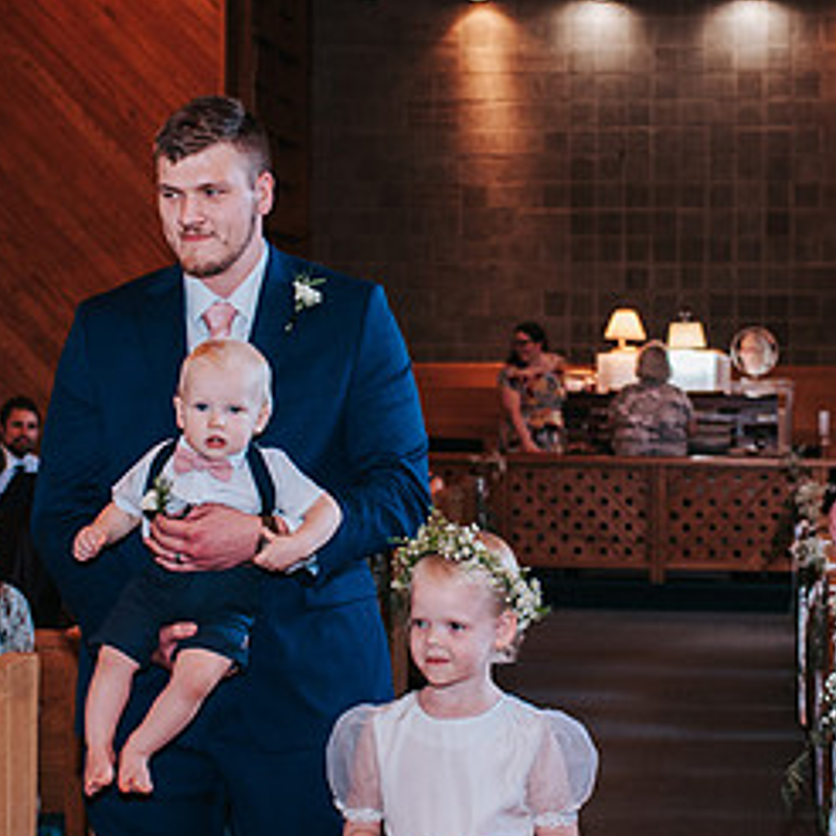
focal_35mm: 91
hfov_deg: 19.1
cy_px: 477
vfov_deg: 19.1
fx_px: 2486
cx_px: 394
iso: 1000
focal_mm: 35
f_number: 3.2
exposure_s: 1/125
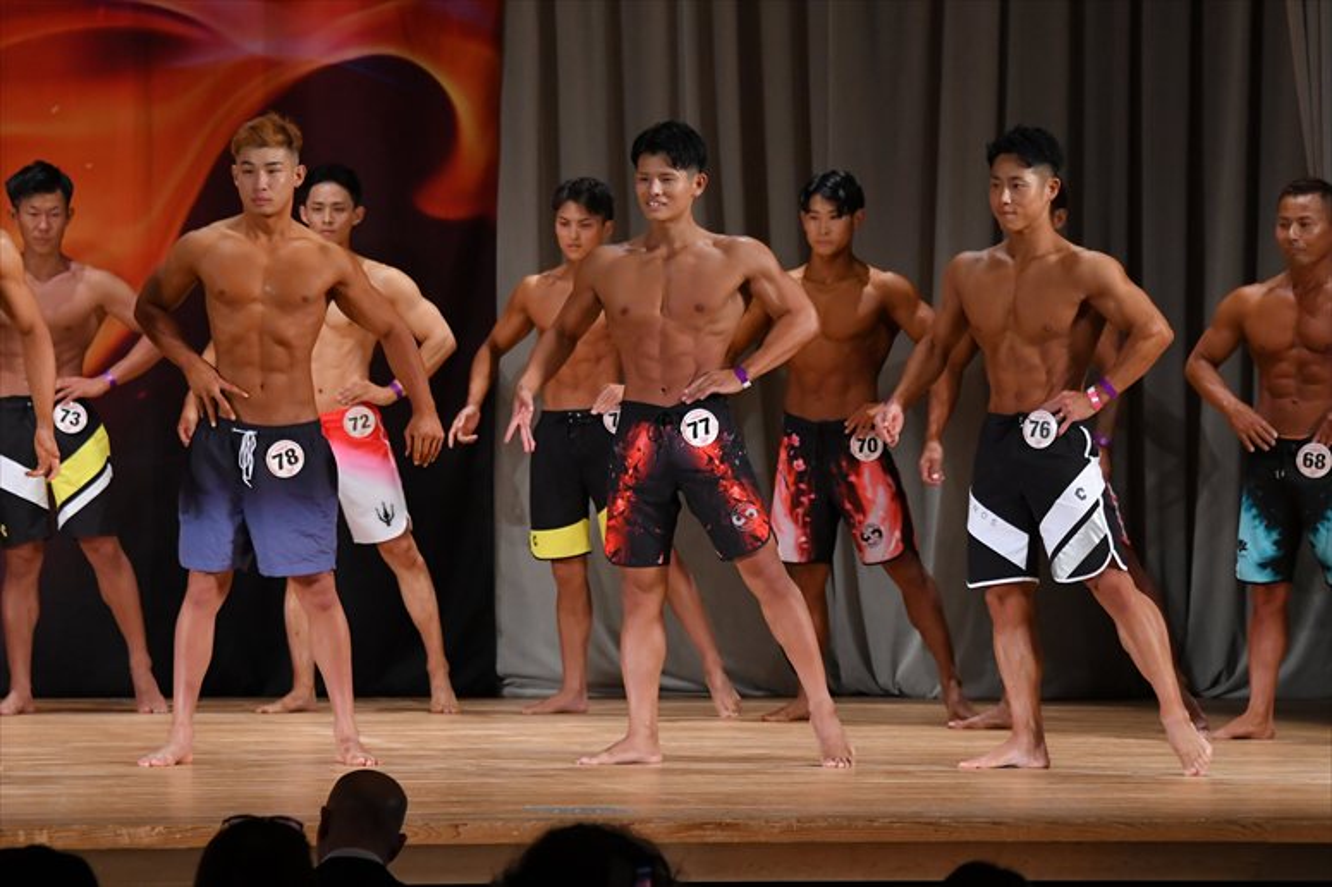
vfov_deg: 6.8
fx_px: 7470
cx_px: 666
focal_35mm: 202
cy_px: 444
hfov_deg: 10.2
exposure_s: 1/400
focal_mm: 135
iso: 3200
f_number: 5.6
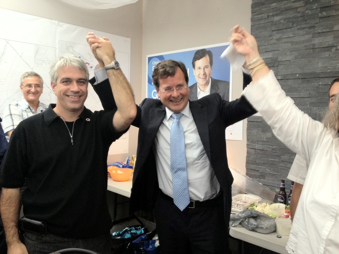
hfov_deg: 52.6
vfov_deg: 40.7
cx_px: 170
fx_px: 343
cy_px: 127
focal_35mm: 35
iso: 160
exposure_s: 1/20
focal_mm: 4.28
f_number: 2.4
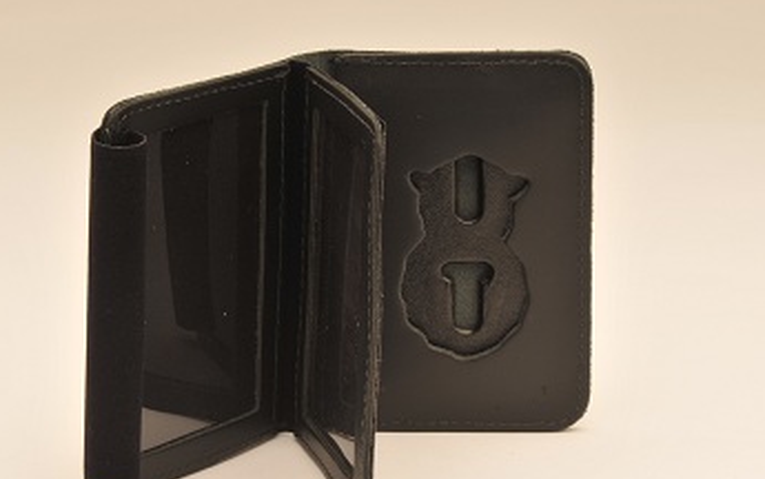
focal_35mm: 137
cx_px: 350
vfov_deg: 9.6
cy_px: 266
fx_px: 2858
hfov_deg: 15.2
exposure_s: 1/100
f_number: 16
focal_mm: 62
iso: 200
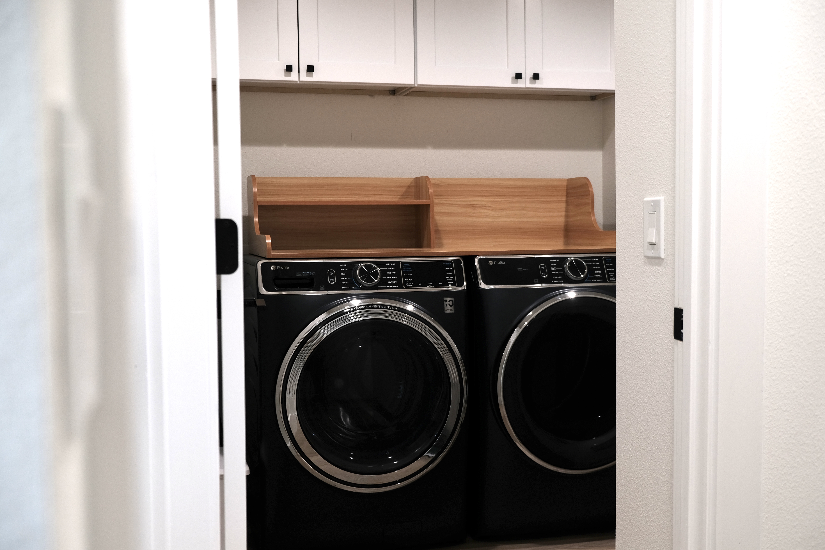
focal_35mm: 40
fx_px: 917
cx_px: 412
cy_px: 275
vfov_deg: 33.4
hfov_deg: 48.5
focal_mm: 26.5
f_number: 3.2
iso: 200
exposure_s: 1/60
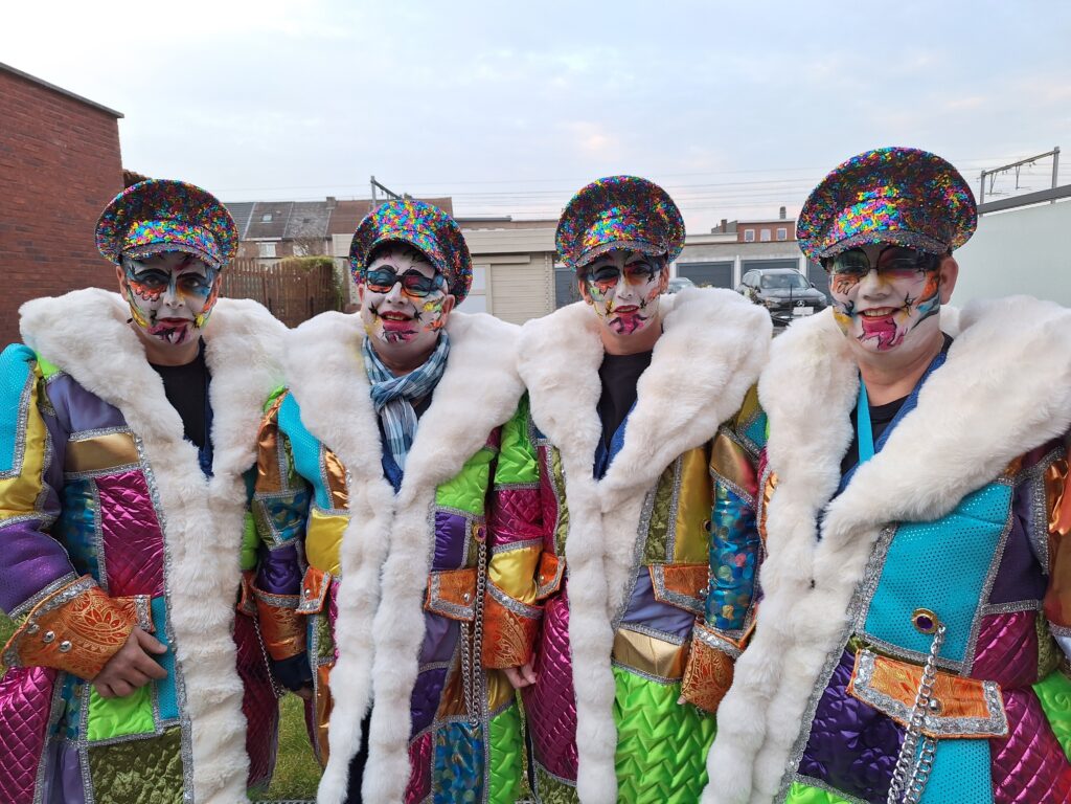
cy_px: 402
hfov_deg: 73.9
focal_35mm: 23
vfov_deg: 58.9
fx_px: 712
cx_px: 536
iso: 50
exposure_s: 1/100
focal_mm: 5.54
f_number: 1.8
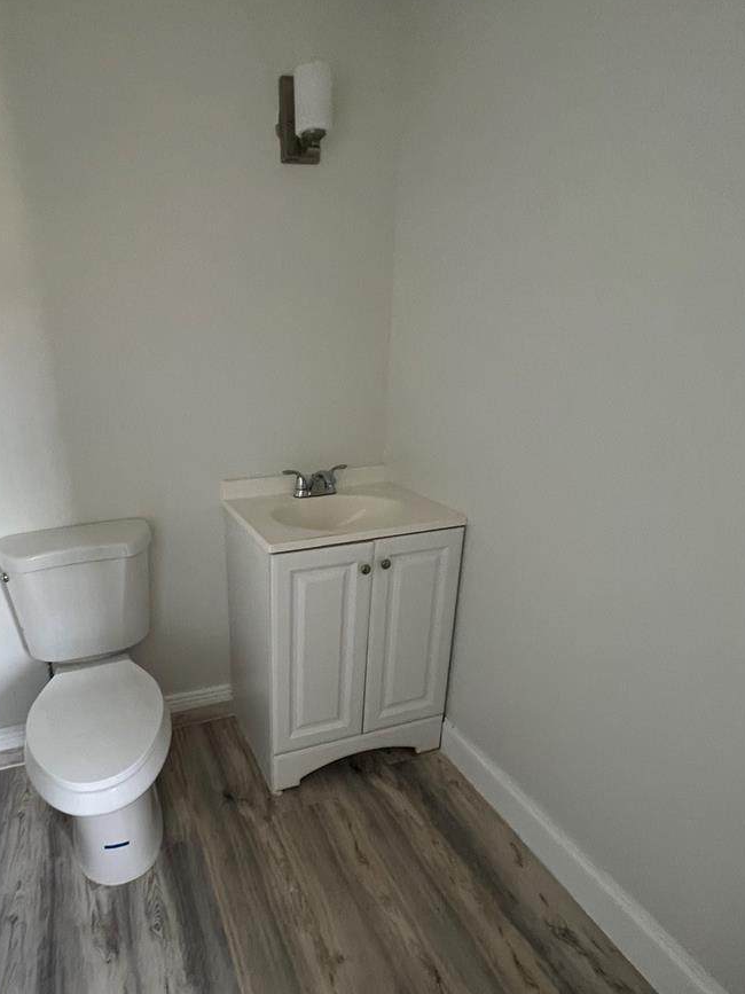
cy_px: 545
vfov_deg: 87.5
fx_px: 517
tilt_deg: -20.8
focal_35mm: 18
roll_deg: +2.5
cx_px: 249
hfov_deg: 69.6
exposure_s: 1/60
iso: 400
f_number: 1.8
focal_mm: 1.57
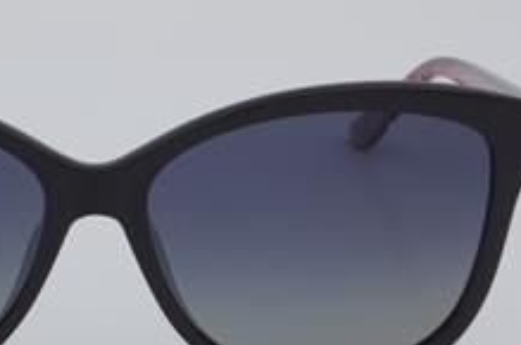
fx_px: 2179
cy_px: 224
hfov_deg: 13.6
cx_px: 98
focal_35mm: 151
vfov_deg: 9.0
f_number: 32
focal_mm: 55
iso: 100
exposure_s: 1/4
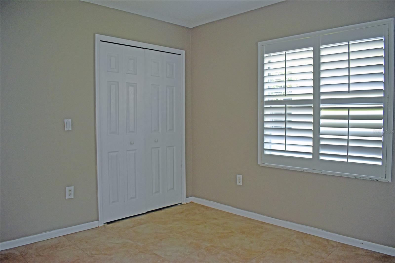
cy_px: 132
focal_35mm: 27
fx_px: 296
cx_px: 198
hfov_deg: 67.4
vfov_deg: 47.9
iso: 800
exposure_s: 1/200
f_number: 4
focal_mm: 18
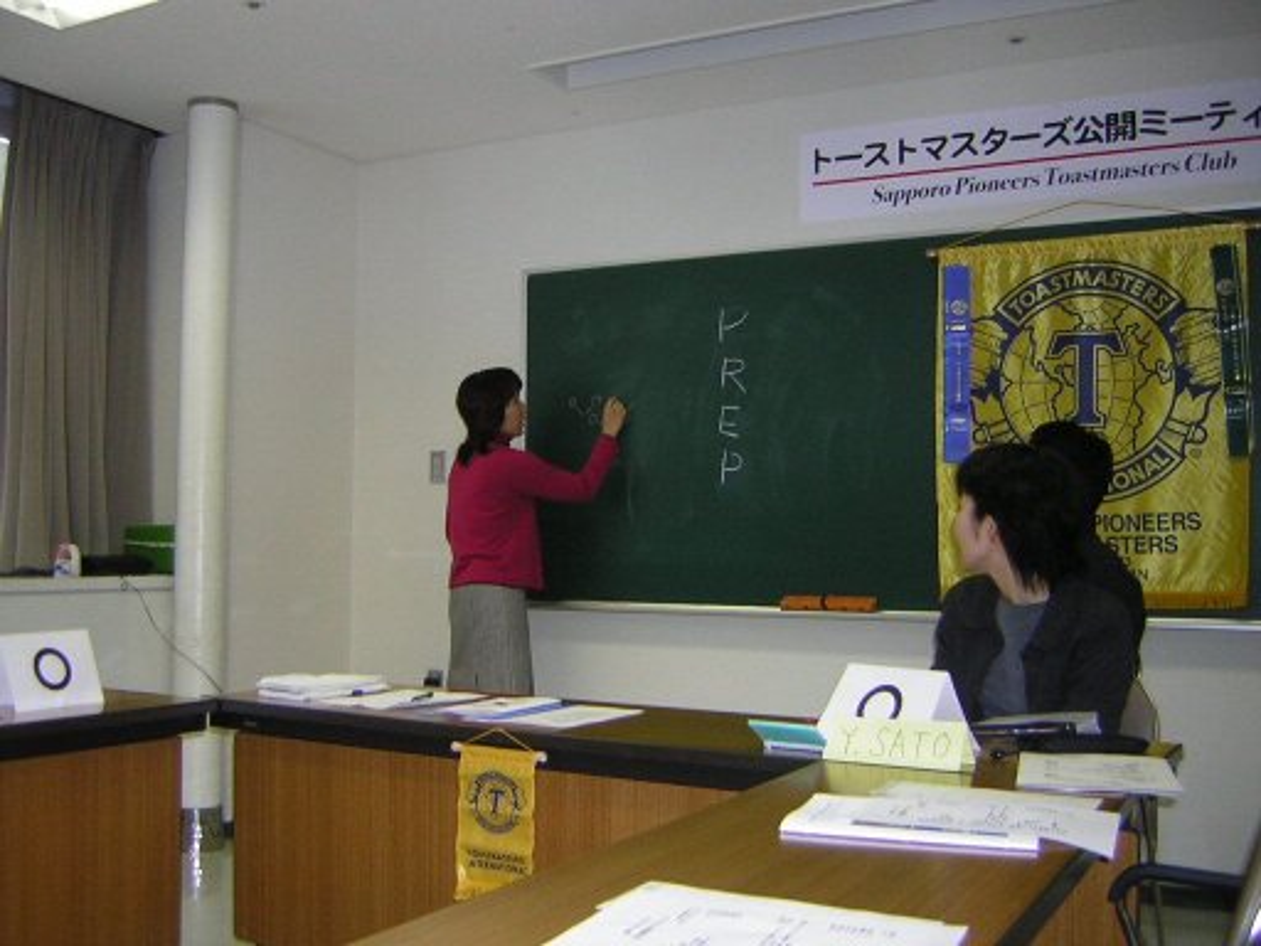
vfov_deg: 39.7
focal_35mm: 36
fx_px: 1311
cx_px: 630
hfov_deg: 51.4
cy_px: 473
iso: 68
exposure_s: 1/60.1
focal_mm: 4.7
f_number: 2.6
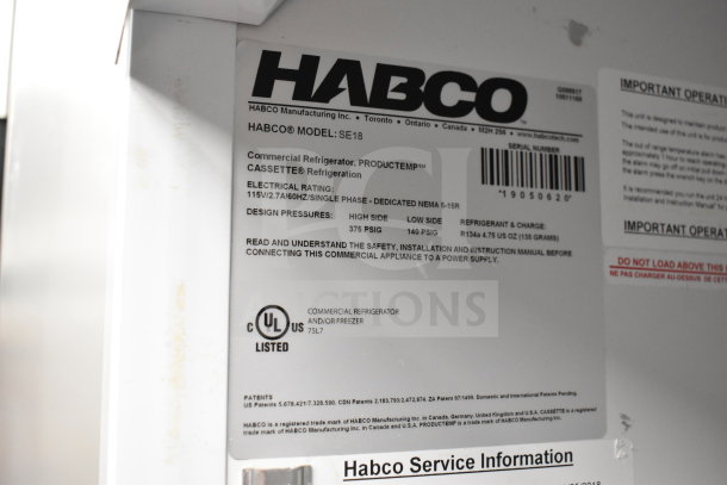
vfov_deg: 34.2
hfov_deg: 49.5
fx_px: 788
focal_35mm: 39
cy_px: 242
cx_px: 364
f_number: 4
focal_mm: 26
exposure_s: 1/40
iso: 2800
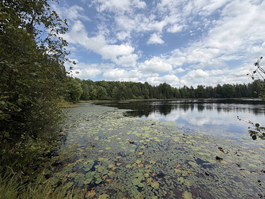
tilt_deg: -0.9
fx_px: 107
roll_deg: +0.3
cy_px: 100
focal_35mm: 14
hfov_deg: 102.1
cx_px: 132
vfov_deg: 85.7
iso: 20
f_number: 2.2
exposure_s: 1/901
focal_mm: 2.22
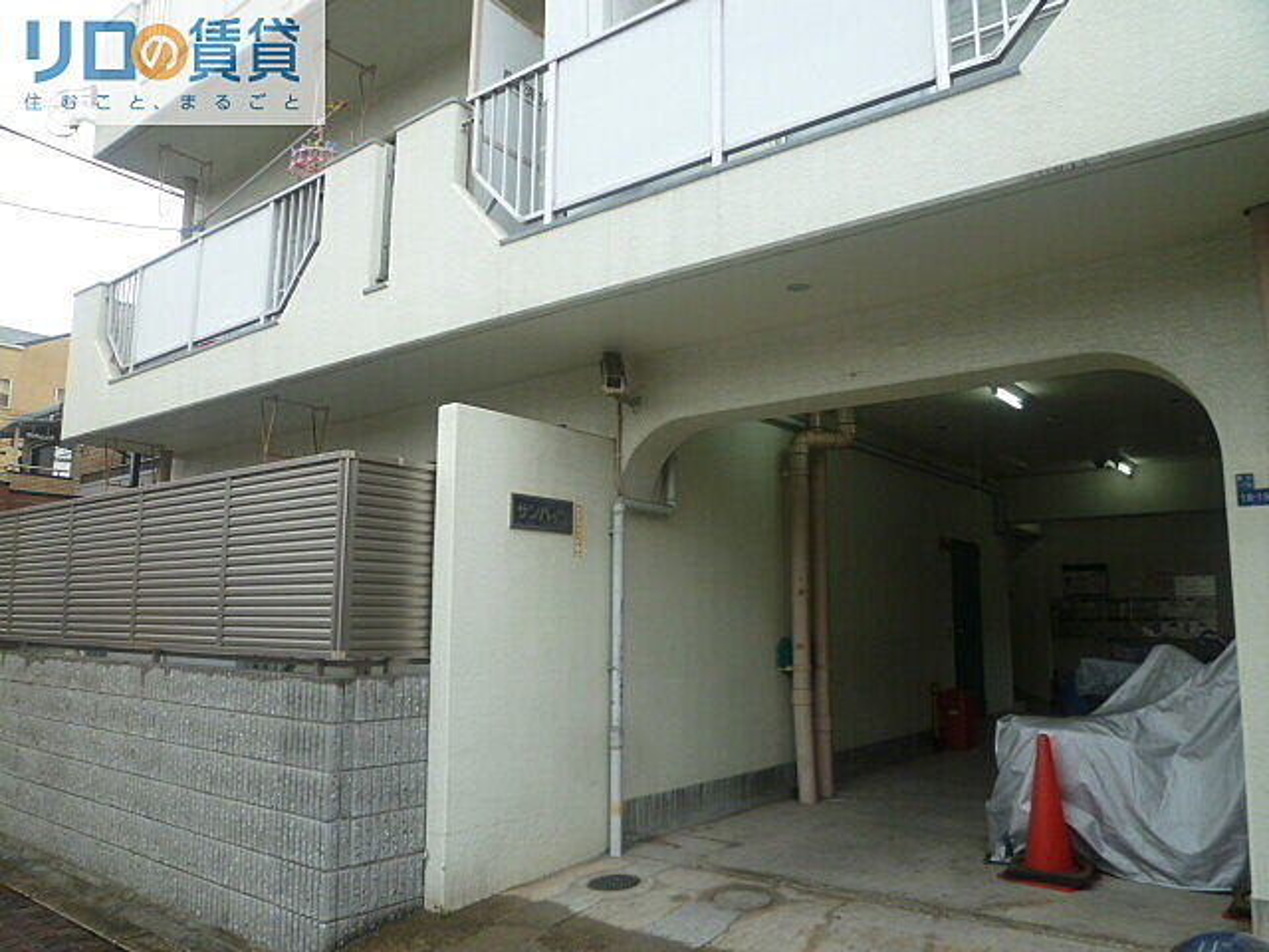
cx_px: 634
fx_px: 916
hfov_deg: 69.4
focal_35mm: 25
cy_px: 476
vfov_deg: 54.9
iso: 80
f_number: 2.8
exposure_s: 1/80
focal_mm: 4.5
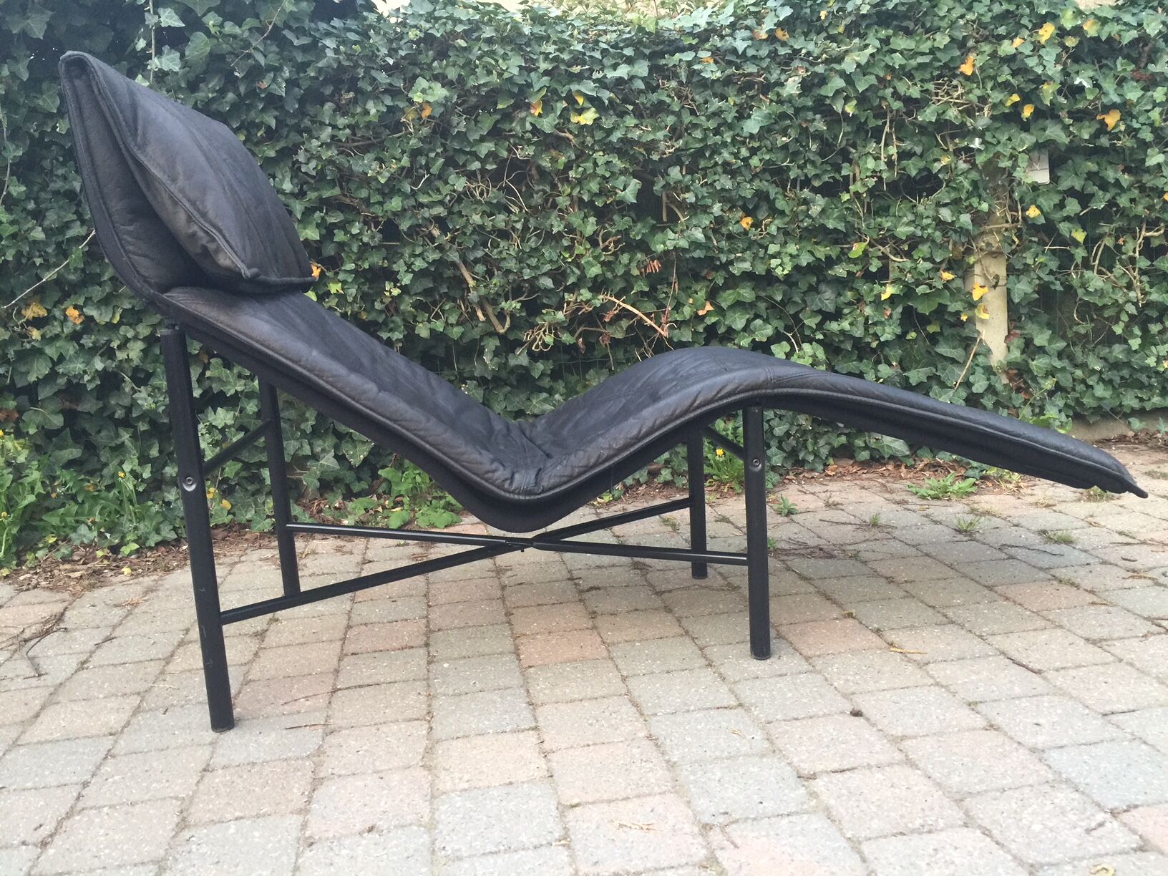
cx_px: 584
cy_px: 438
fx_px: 979
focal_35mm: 29
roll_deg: +3.6
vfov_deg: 48.2
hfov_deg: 61.7
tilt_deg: -10.3
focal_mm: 4.15
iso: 64
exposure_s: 1/17
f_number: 2.2
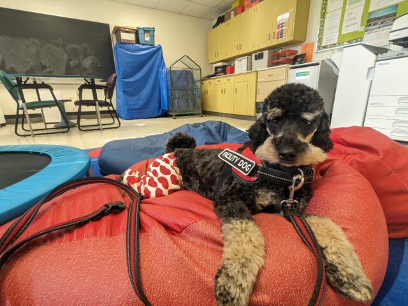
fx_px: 189
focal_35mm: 16
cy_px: 153
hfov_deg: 94.5
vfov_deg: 78.1
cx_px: 204
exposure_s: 1/60
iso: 351
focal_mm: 2.35
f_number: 2.2
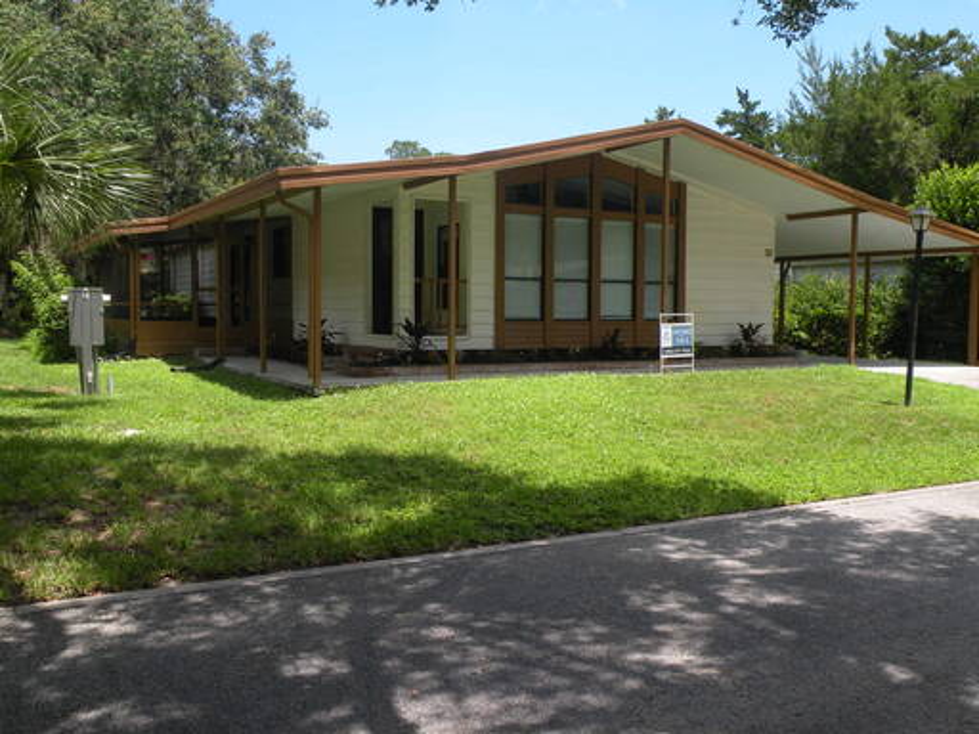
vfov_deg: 42.9
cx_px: 490
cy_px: 367
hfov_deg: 55.4
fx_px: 933
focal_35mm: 33
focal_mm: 5.8
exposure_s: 1/178
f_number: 5.6
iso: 64
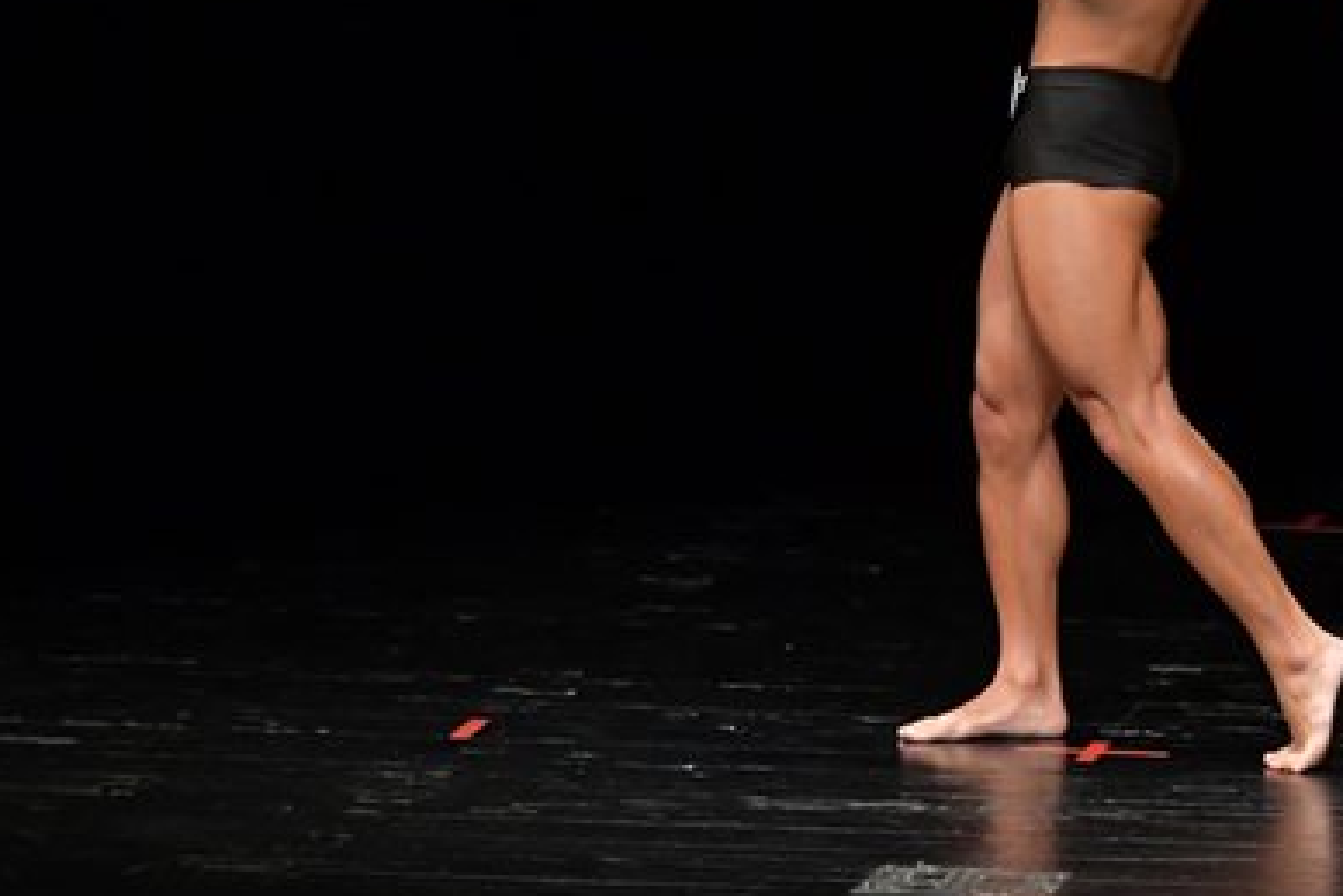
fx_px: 16158
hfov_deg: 4.8
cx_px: 1158
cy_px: 232
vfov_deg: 3.2
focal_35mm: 433
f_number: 5.6
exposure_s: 1/400
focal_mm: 145
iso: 3200
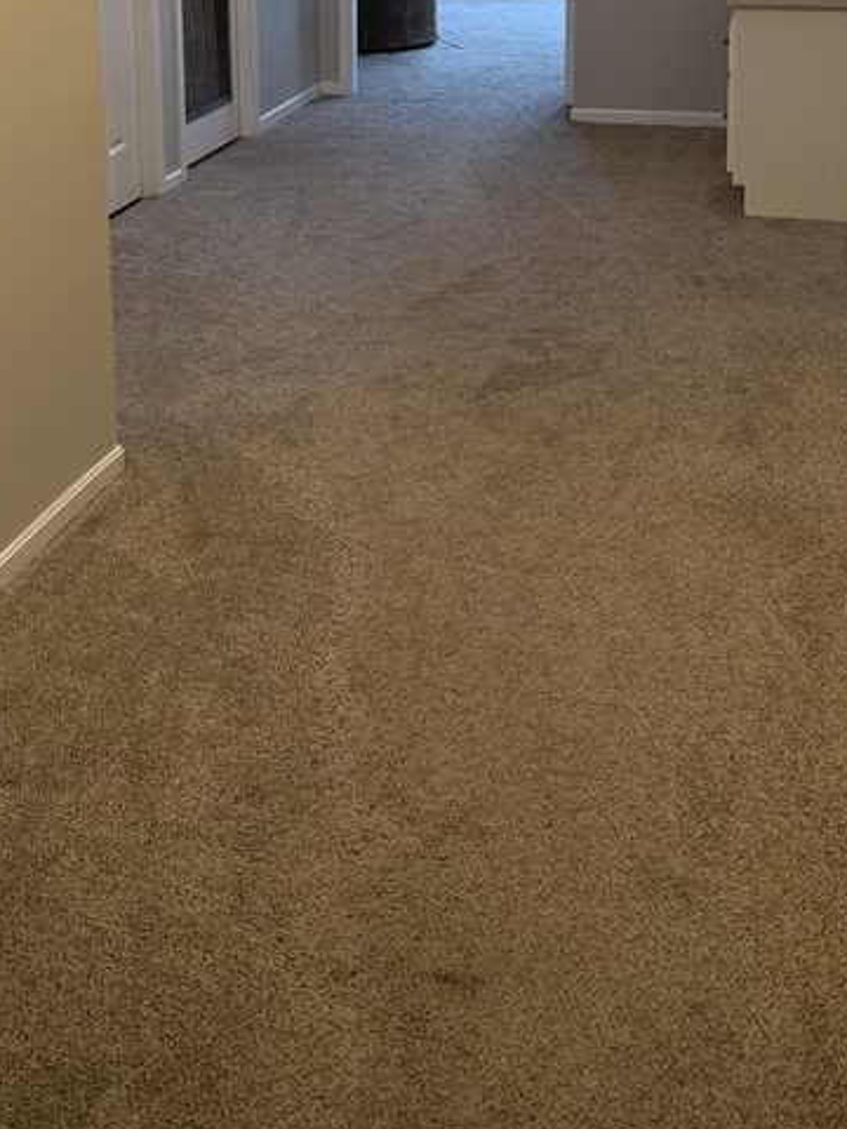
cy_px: 31
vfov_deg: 36.2
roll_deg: +0.8
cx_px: 332
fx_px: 1566
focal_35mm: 48
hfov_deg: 30.2
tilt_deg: -9.1
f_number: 1.78
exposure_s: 1/60
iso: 200
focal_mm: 6.76
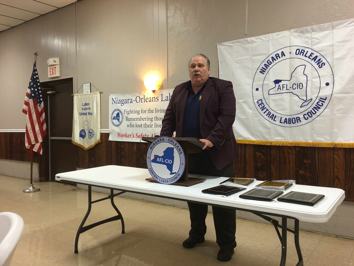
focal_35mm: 29
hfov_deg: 61.7
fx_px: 297
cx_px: 177
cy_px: 133
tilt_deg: -2.3
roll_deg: -0.2
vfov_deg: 48.2
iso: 32
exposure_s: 1/15
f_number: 2.2
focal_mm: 4.15
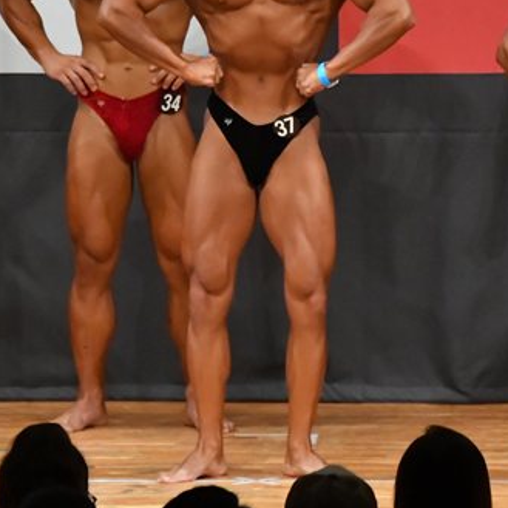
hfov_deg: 3.2
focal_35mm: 540
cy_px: 170
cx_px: 262
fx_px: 8966
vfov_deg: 3.2
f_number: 5.6
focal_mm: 180
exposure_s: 1/400
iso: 9000
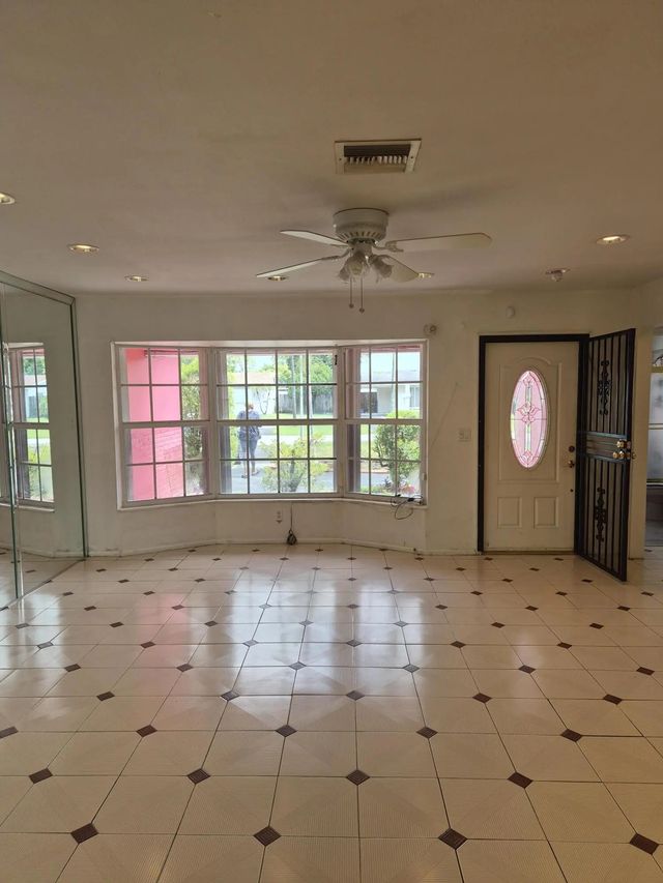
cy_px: 442
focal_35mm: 23
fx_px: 587
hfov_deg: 58.9
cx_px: 332
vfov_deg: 73.9
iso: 25
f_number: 1.8
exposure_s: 1/158
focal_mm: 5.4
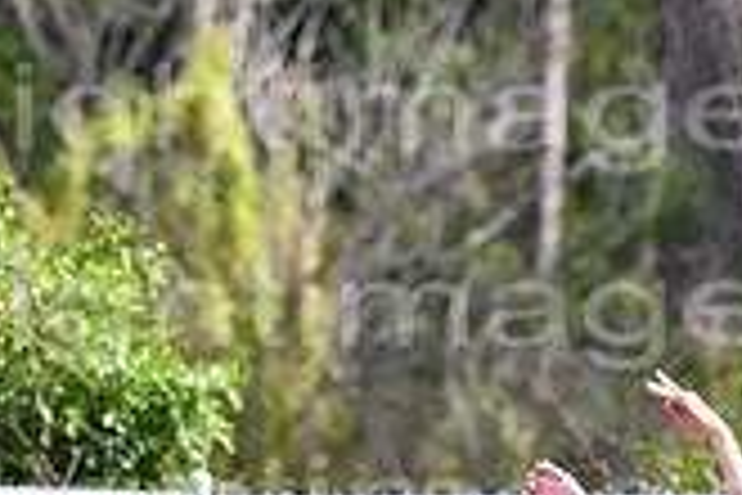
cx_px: 238
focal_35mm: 1582
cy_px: 610
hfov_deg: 1.3
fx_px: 32604
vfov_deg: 0.9
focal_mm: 300
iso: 100
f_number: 5.6
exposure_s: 1/320
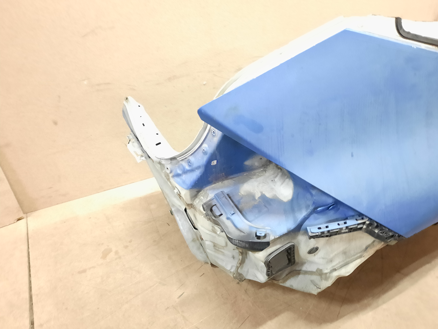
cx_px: 219
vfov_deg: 54.9
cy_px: 164
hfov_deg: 69.4
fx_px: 316
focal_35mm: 25
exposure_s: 1/20
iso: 1000
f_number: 2
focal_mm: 4.6
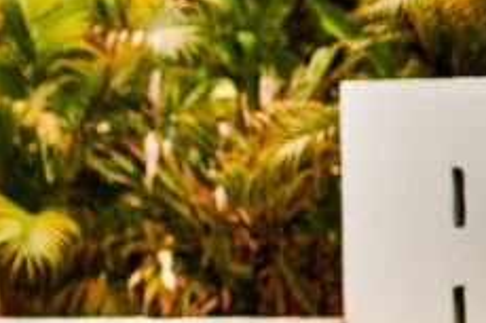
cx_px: -309
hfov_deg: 11.2
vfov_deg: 7.9
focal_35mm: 174
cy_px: 267
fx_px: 2347
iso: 320
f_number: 1.8
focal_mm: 50
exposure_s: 1/80
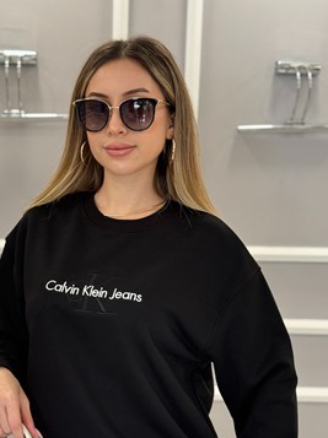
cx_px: 120
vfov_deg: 27.5
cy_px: 309
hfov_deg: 20.9
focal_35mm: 70
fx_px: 886
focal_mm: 6.76
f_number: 1.78
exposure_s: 1/74
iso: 125
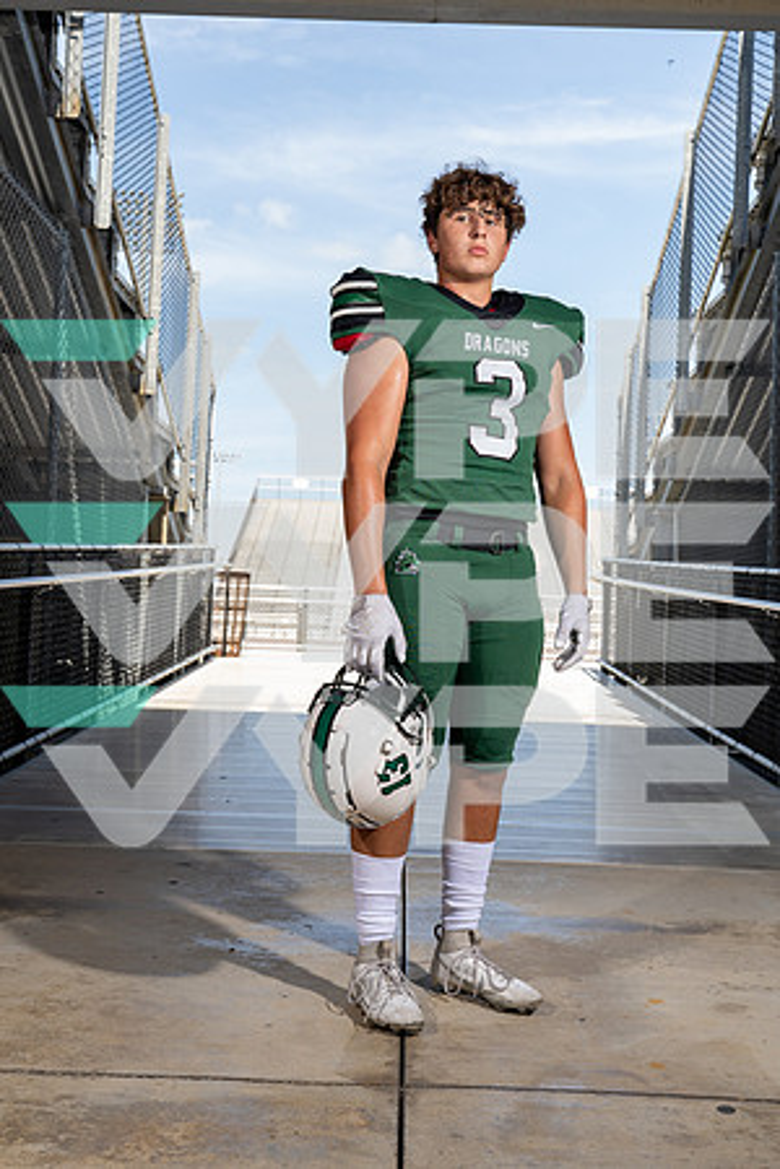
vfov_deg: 47.4
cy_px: 584
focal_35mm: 41
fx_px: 1332
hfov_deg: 32.6
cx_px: 390
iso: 320
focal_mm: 41
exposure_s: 1/250
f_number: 8
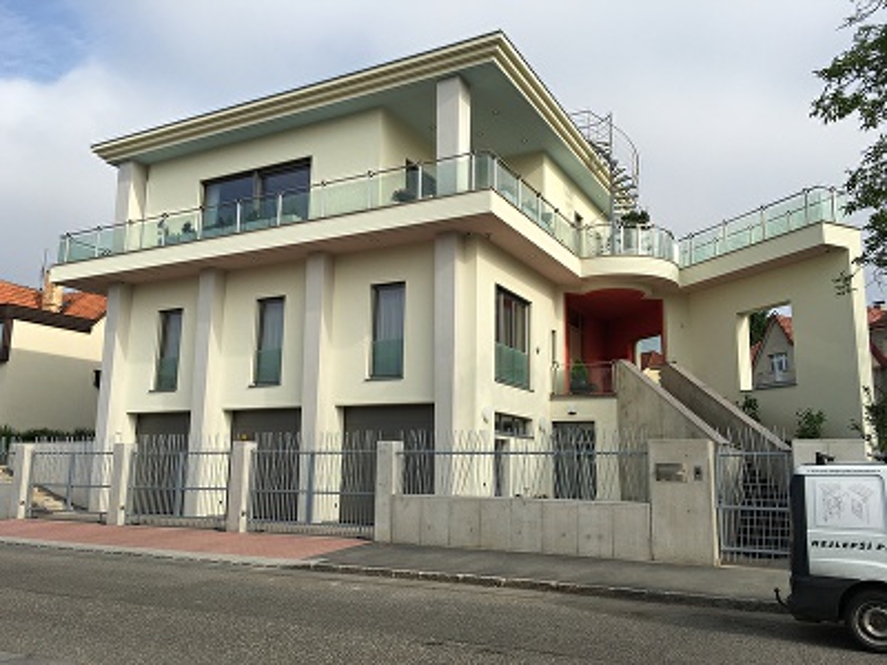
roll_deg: -1.0
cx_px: 444
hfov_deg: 61.7
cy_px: 332
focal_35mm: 29
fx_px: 743
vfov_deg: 48.2
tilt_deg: +10.8
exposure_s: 1/1479
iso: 25
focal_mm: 4.15
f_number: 2.2
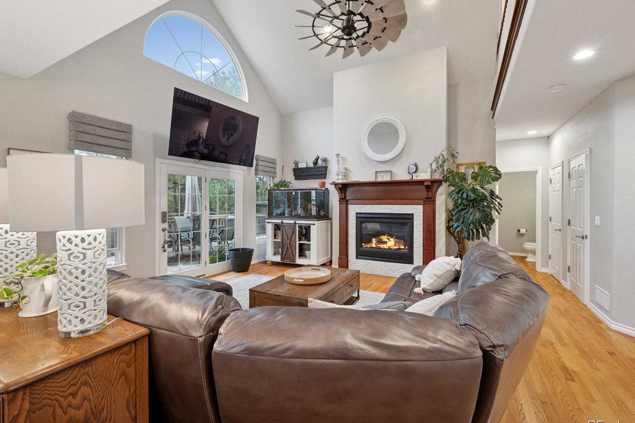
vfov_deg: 73.7
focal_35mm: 16
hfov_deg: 96.7
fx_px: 282
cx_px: 318
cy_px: 209
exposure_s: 1/2.5
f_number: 11
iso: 800
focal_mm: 15
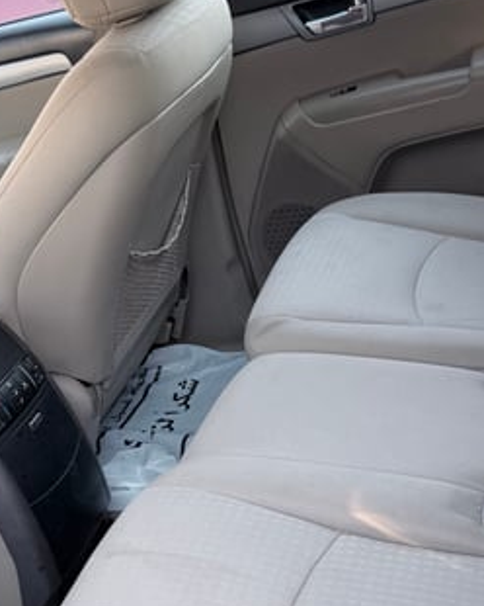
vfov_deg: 32.3
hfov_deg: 26.1
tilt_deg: -30.3
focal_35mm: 58
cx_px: 314
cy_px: 381
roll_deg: +12.9
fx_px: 1039
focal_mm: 6.76
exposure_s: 1/160
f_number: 1.78
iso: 64
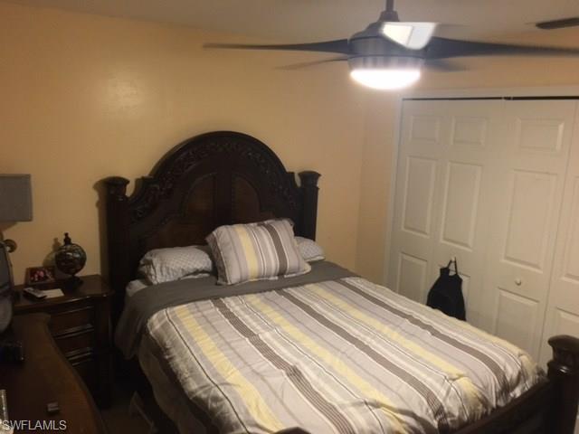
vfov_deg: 48.2
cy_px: 217
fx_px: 485
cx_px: 290
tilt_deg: -12.0
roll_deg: -2.8
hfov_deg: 61.7
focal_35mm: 29
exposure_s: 1/15
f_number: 2.2
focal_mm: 4.15
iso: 250
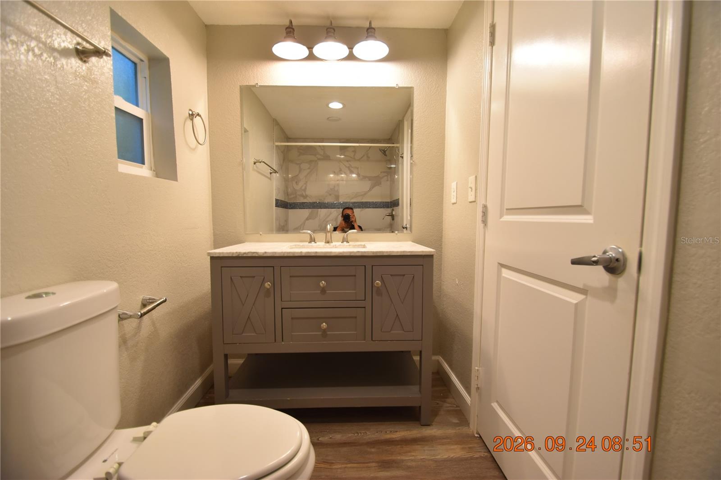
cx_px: 360
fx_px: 300
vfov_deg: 77.3
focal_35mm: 15
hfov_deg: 100.4
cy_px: 240
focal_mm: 10
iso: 450
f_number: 4
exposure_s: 1/60
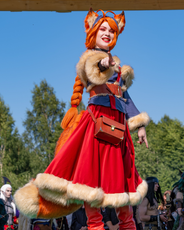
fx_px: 844
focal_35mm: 124
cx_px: 133
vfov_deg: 15.5
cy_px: 108
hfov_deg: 12.4
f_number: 4
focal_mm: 48.5
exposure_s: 1/1600
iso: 160
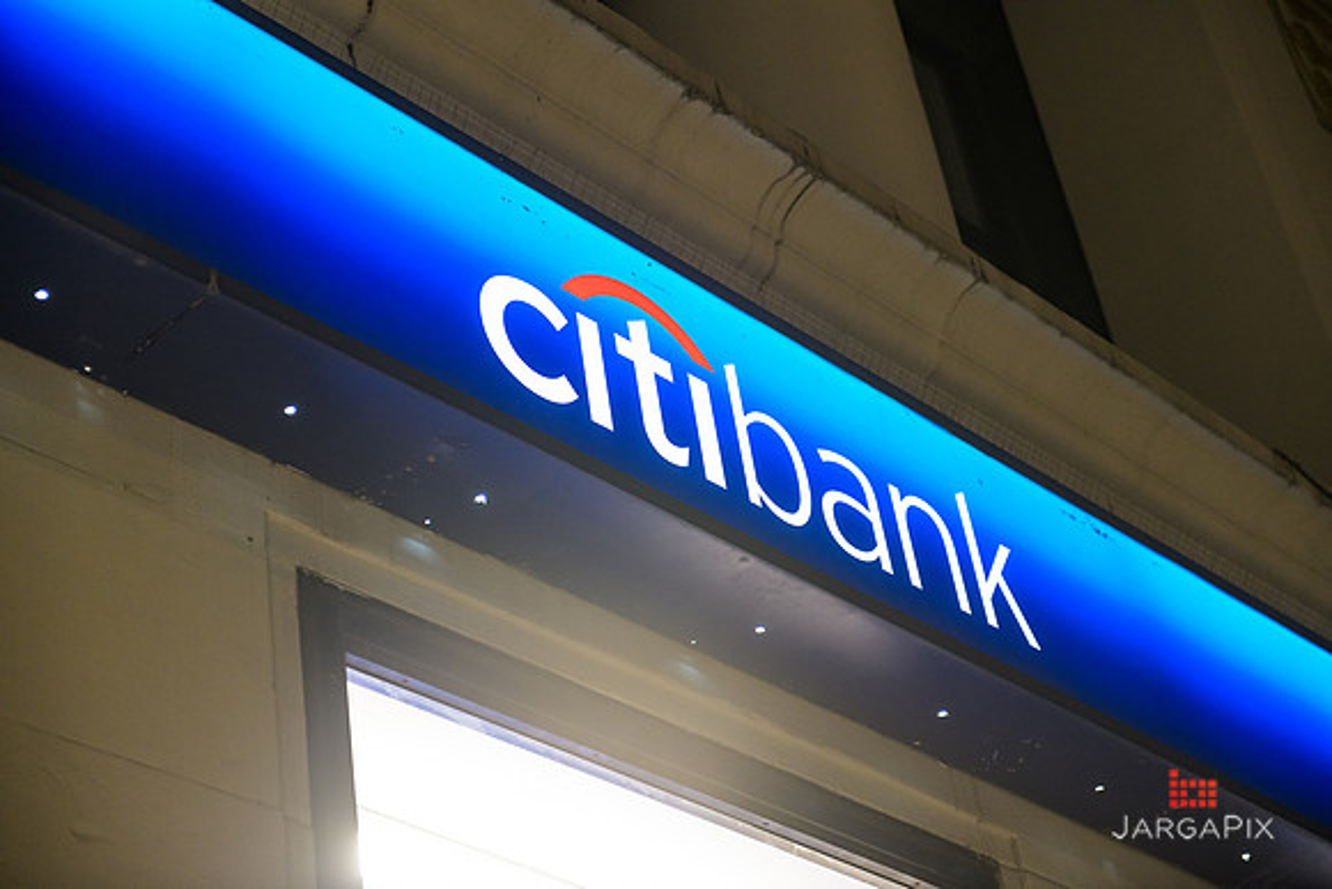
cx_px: 666
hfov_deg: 28.8
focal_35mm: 70
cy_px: 444
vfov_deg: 19.5
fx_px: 2590
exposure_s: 1/50
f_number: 3.2
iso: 1250
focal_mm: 70
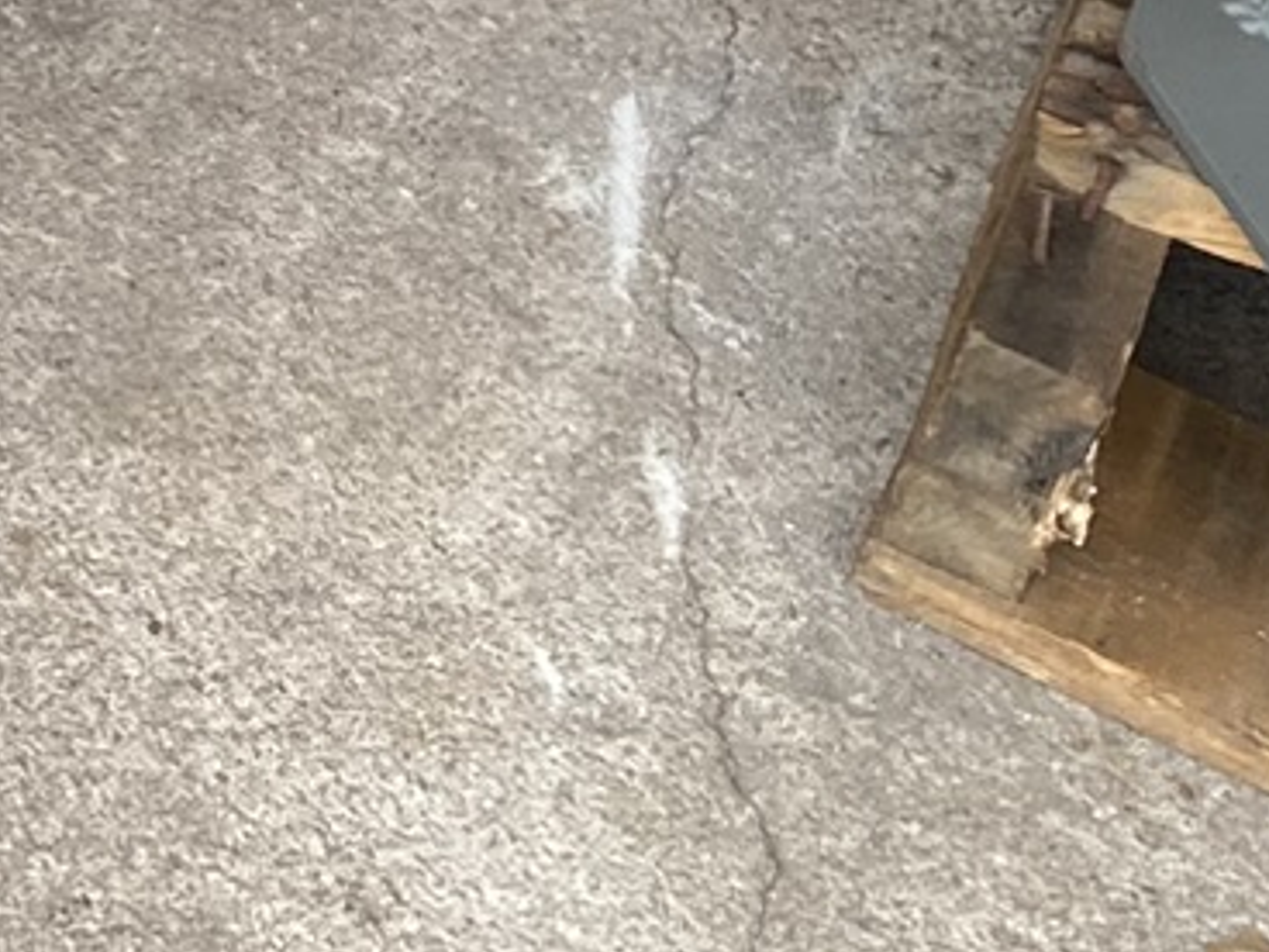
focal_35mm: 156
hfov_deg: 11.2
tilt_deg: -38.7
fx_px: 5719
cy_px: -1142
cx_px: -1441
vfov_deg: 8.8
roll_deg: +1.2
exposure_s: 1/120
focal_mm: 3.99
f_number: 1.8
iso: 25
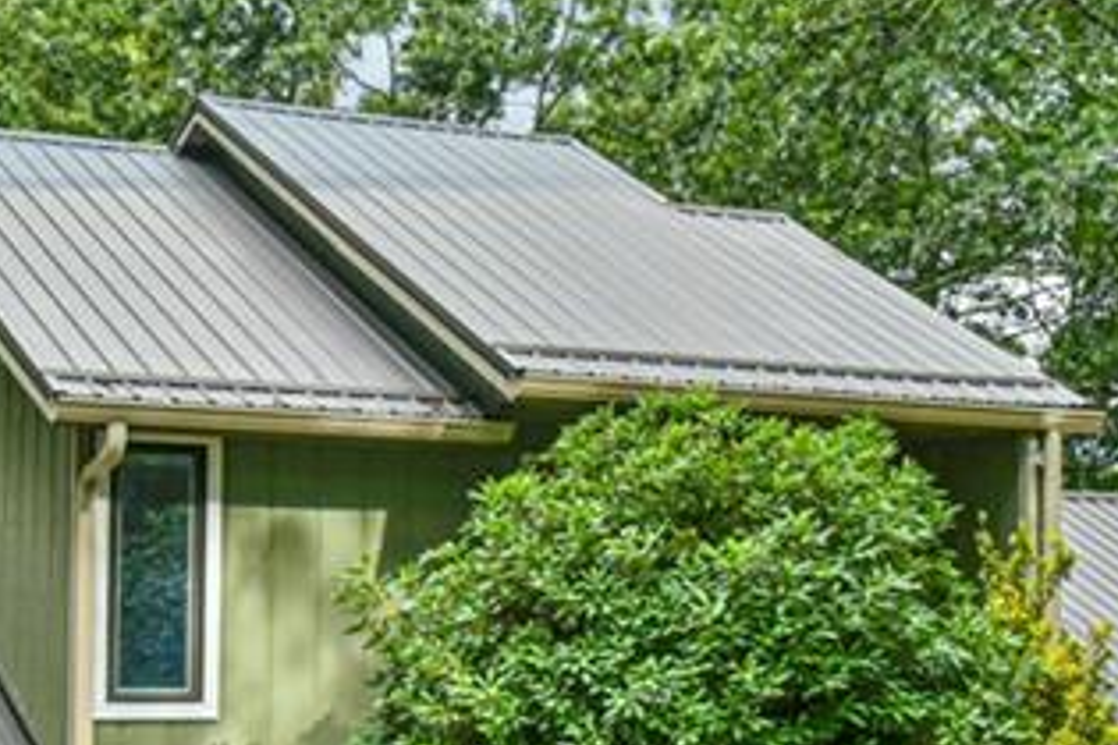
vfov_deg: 17.5
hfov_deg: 25.9
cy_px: 484
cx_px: 444
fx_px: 2422
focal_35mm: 78
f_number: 7.1
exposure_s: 1/200
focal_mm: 24
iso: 1600
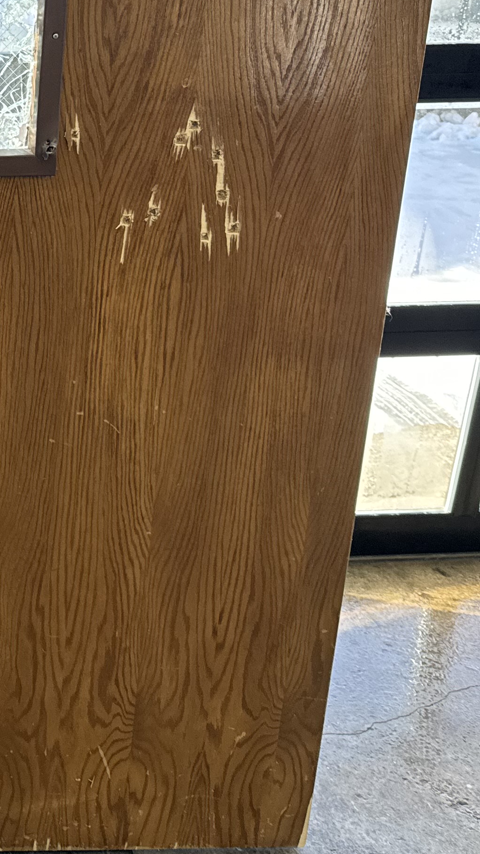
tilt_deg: -19.3
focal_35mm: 58
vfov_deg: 35.7
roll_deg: +0.5
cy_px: 298
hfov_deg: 17.9
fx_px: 1313
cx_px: -293
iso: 100
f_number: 1.78
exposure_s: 1/155
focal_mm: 6.86
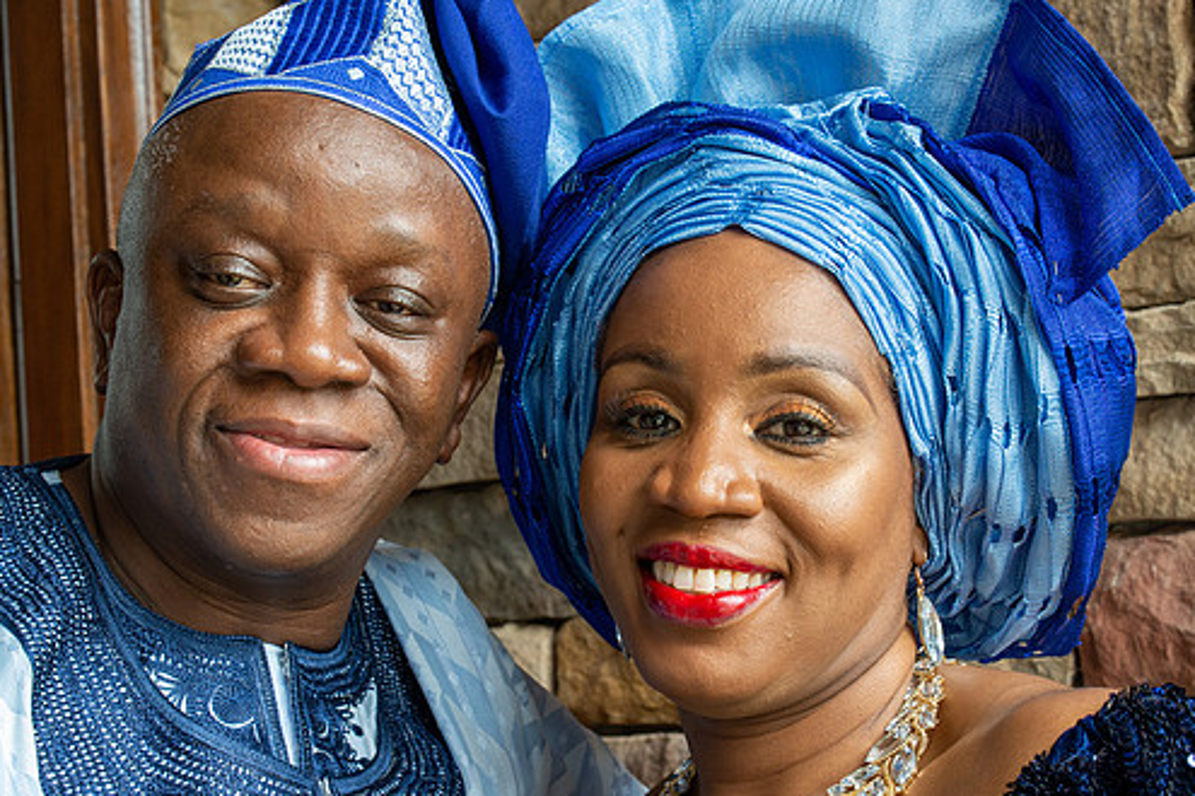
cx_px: 611
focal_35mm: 82
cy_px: 445
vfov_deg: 16.6
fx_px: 2722
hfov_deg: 24.8
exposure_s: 1/160
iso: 1250
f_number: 10
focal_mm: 70
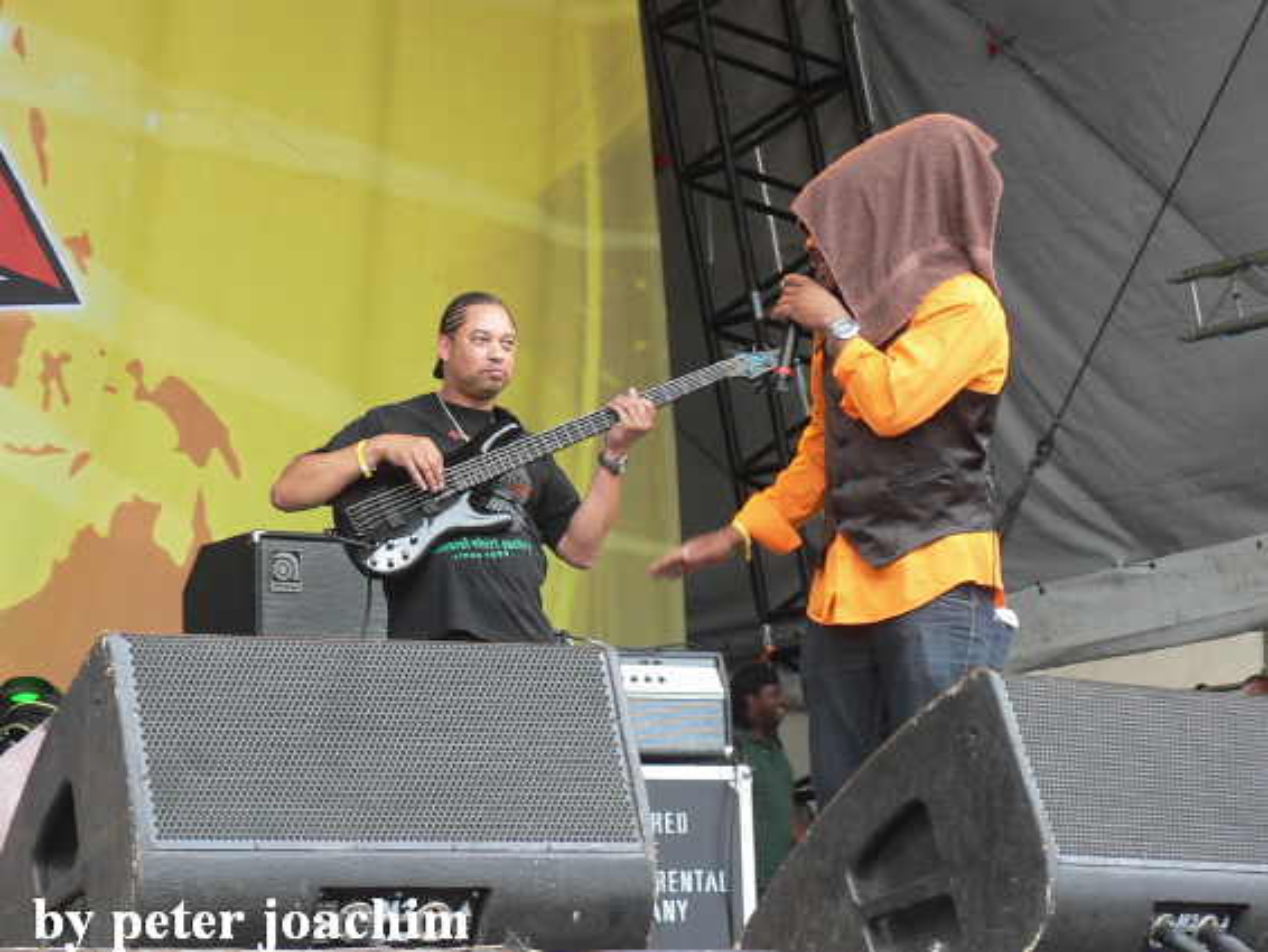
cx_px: 634
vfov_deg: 17.4
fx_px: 3115
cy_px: 476
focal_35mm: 85
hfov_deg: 23.0
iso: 64
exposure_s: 1/40
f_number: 3.2
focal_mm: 14.5
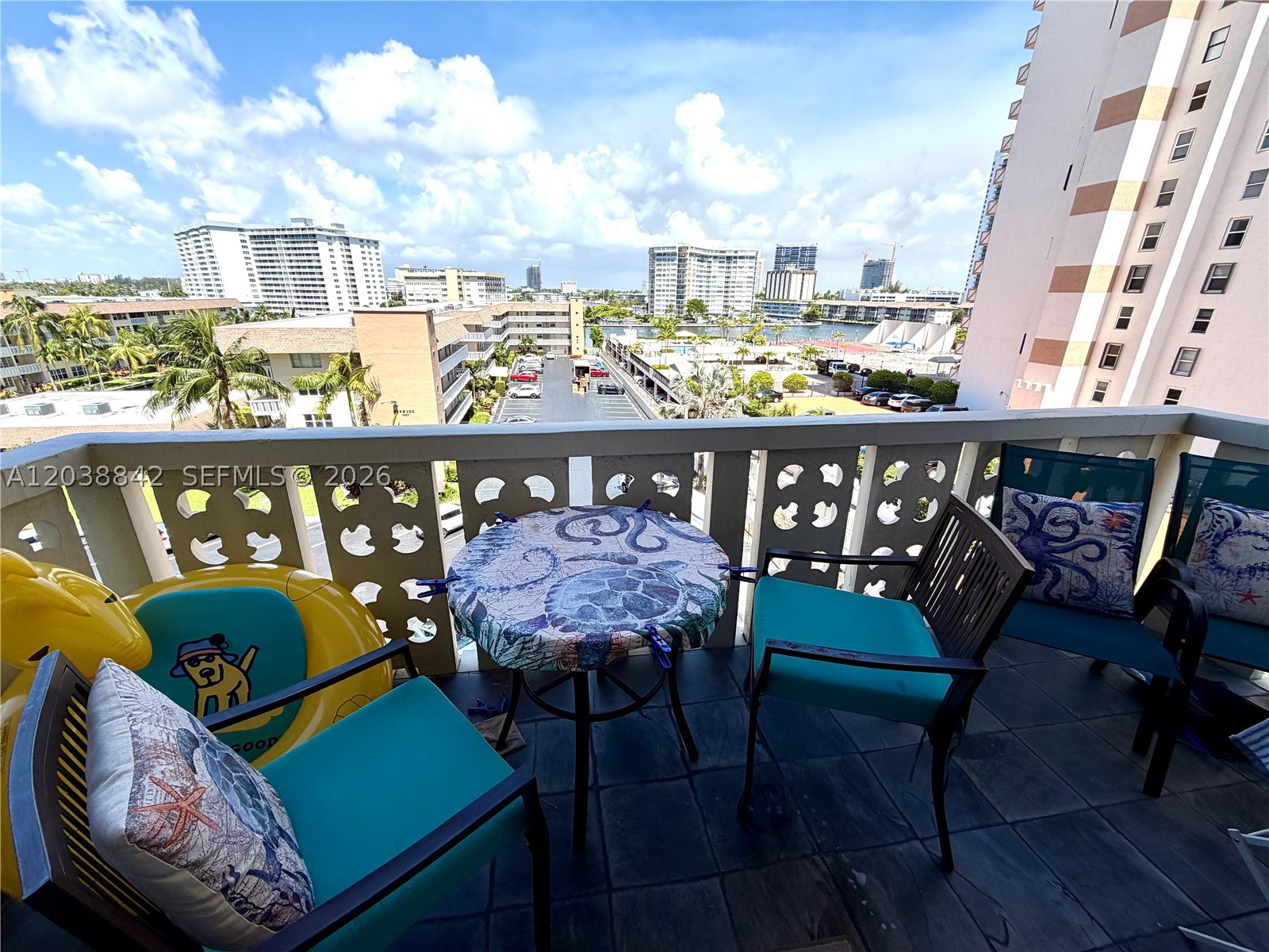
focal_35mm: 14
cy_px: 476
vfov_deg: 85.7
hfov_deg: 102.1
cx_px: 634
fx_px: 513
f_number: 2.2
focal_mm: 2.22
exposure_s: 1/770
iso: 25
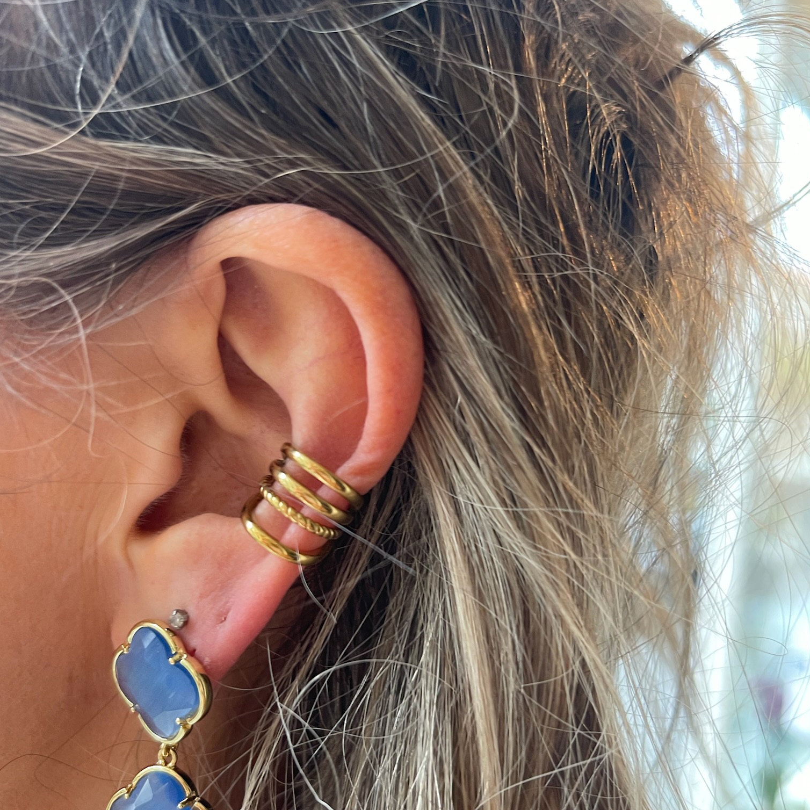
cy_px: 512
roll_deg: -3.8
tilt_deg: -3.6
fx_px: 794
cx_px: 403
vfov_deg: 53.4
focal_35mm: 30
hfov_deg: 54.0
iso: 125
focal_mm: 5.1
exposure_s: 1/50
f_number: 1.6
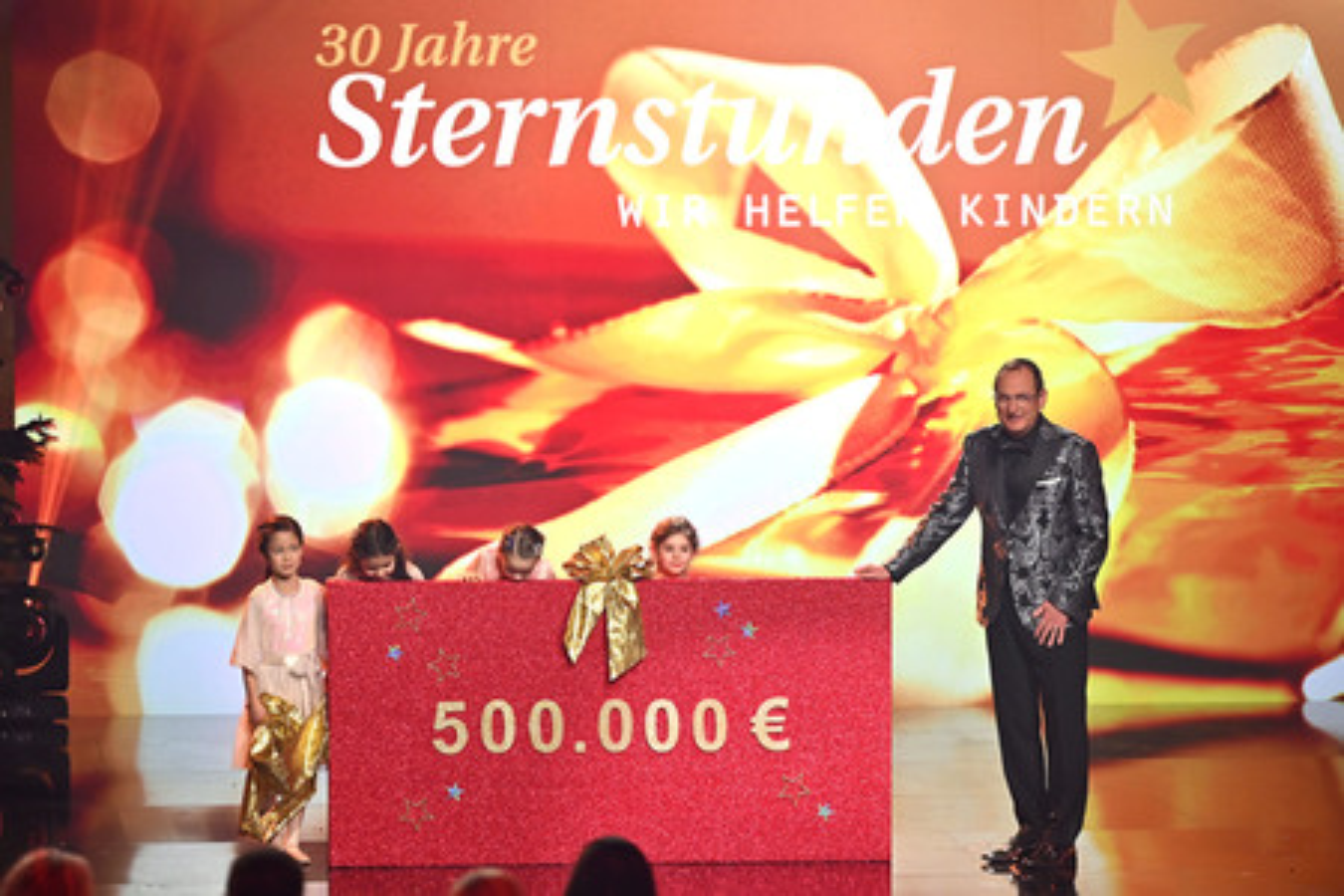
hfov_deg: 12.5
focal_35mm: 165
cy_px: 448
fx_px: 6160
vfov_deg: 8.3
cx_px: 672
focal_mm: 165
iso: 1600
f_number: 2.8
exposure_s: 1/400
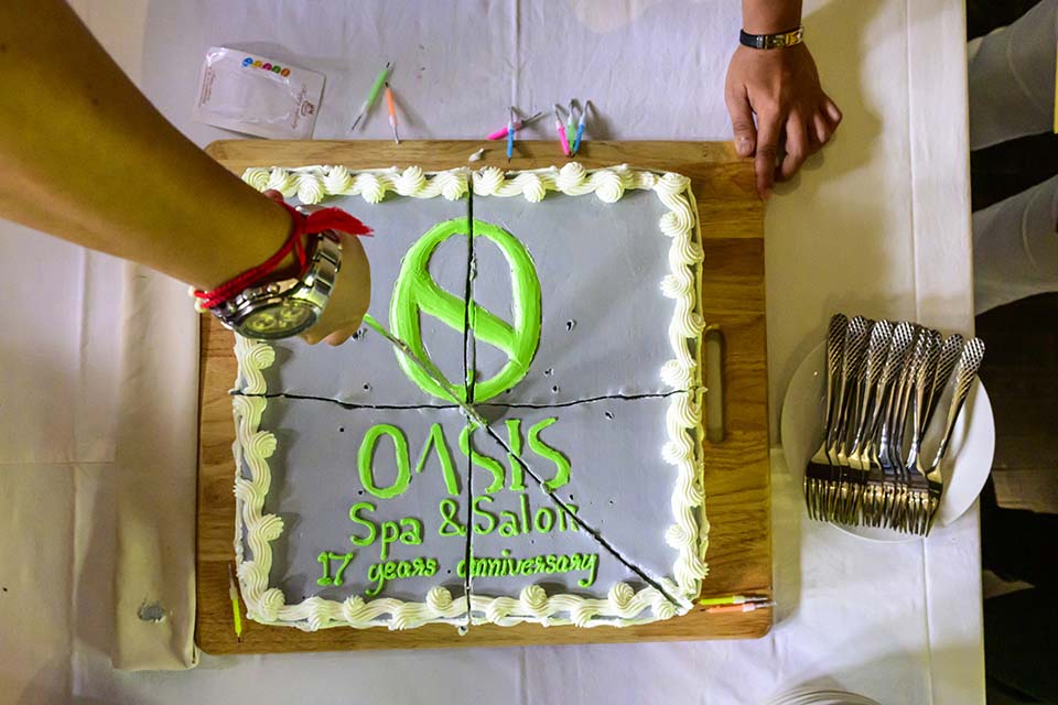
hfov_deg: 73.7
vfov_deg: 53.1
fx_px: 705
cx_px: 529
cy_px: 352
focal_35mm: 24
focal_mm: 24
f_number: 6.3
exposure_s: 1/200
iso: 4500
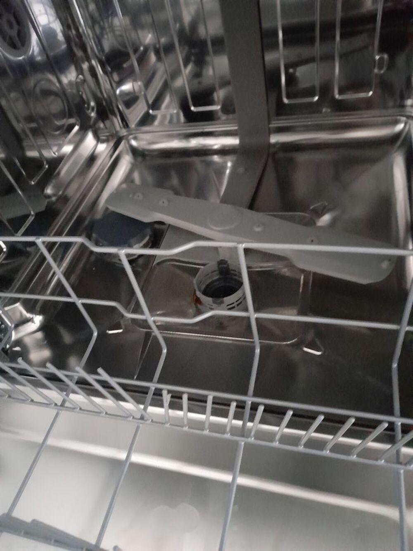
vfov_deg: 69.4
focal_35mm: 25
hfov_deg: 54.9
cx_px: 206
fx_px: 398
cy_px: 276
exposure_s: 1/10
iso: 2000
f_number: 2
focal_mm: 4.6
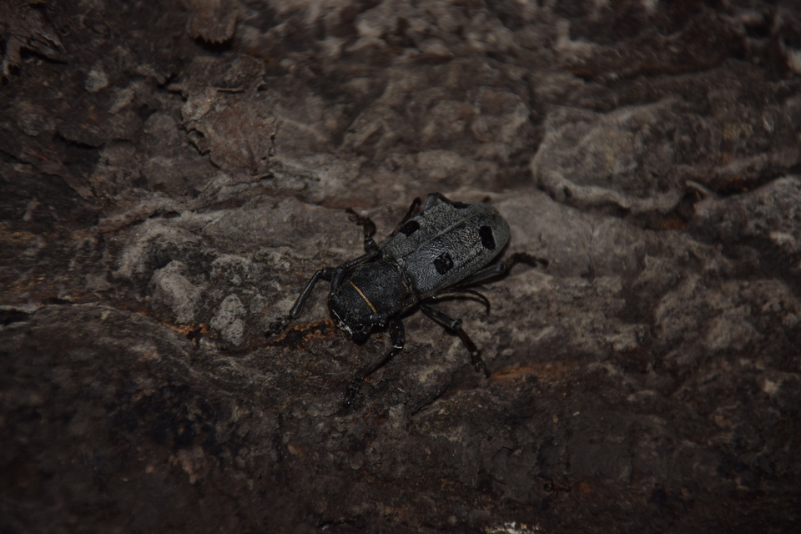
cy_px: 267
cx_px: 400
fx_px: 4672
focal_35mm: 210
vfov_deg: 6.5
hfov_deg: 9.8
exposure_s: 1/100
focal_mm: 140
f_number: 5.6
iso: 200
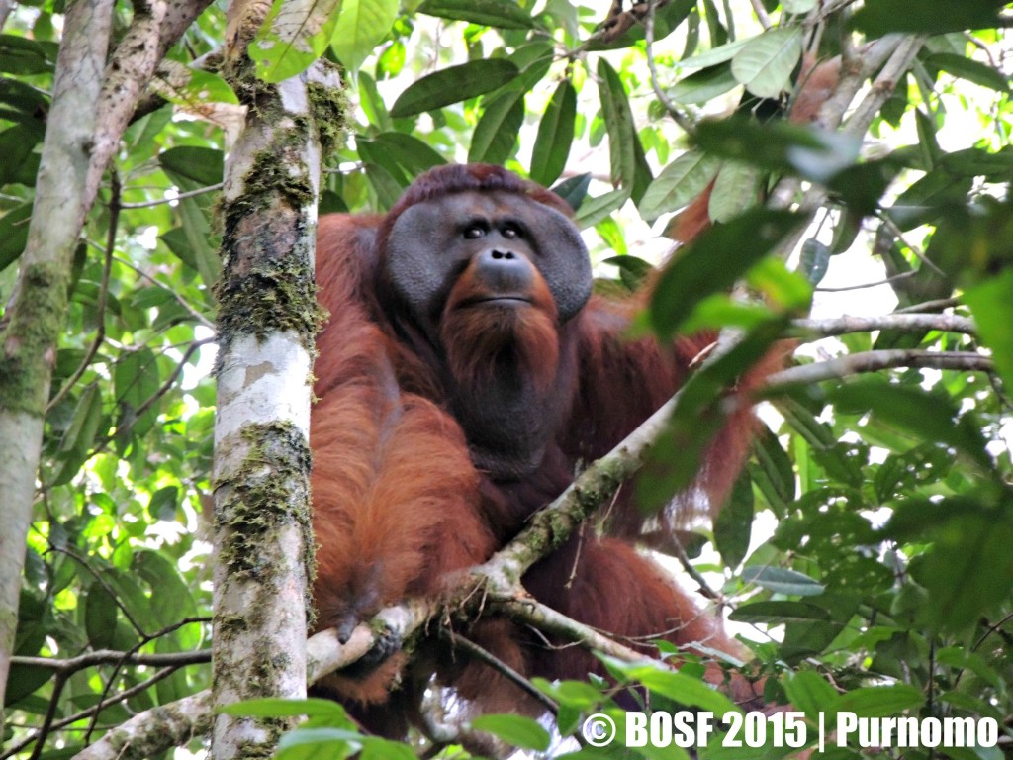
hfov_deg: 4.0
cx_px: 506
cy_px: 380
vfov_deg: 3.0
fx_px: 14632
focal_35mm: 500
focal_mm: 89.1
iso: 800
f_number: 4.9
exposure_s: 1/60
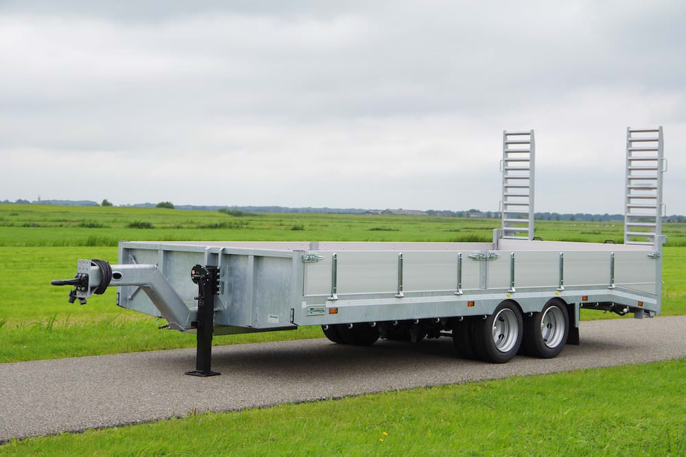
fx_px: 1372
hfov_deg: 28.1
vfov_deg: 18.9
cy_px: 228
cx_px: 343
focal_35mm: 72
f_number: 6.3
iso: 100
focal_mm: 48
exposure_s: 1/100
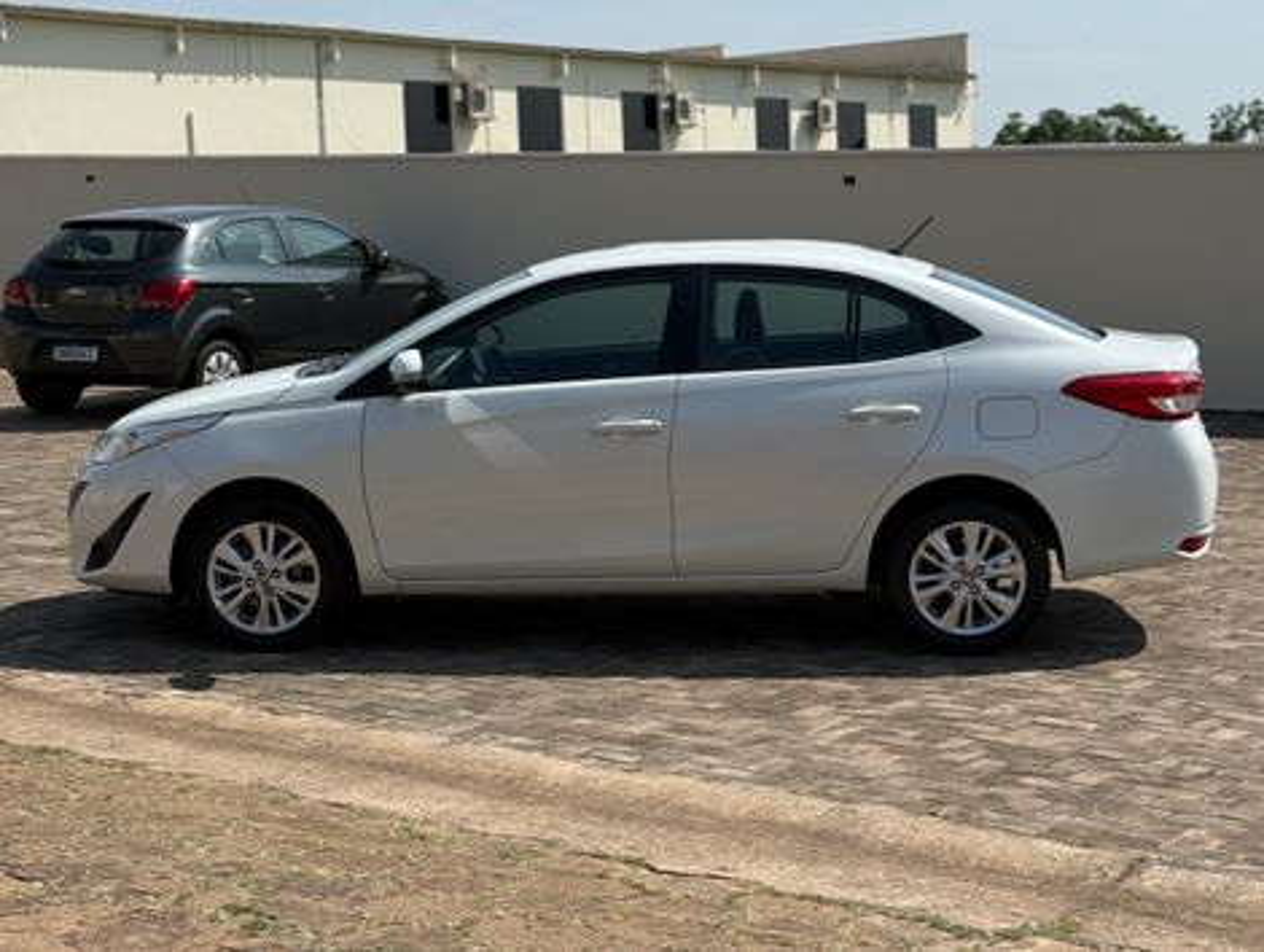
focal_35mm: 48
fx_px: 1755
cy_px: 476
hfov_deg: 39.6
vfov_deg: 30.3
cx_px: 632
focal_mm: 6.76
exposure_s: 1/7143
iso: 100
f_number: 1.78
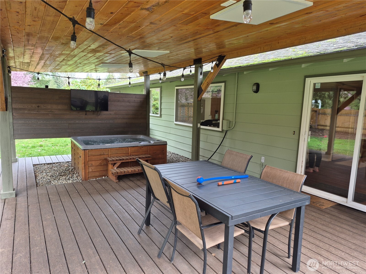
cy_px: 137
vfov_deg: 58.9
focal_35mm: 23
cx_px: 183
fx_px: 243
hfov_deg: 73.9
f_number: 1.8
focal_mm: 5.4
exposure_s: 1/180
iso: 80
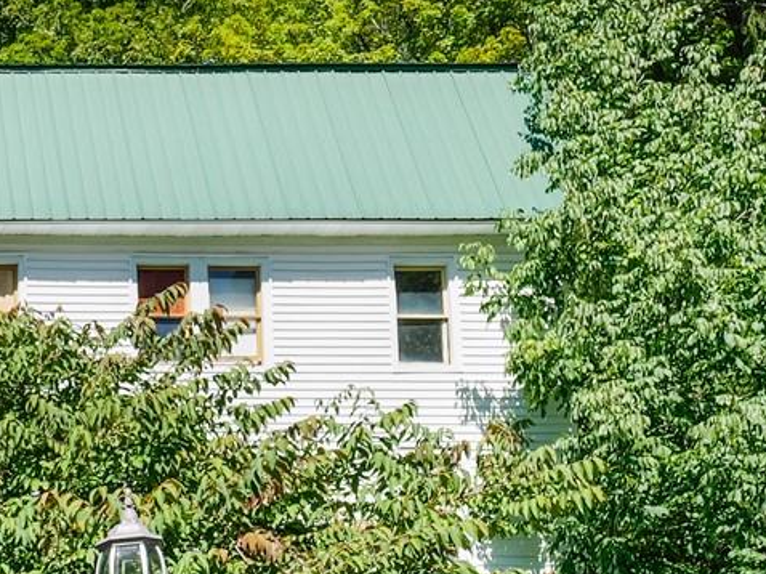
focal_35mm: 60
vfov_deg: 22.3
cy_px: 707
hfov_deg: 25.4
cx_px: -342
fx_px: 1327
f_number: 3.5
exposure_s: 1/500
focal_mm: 7
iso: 200
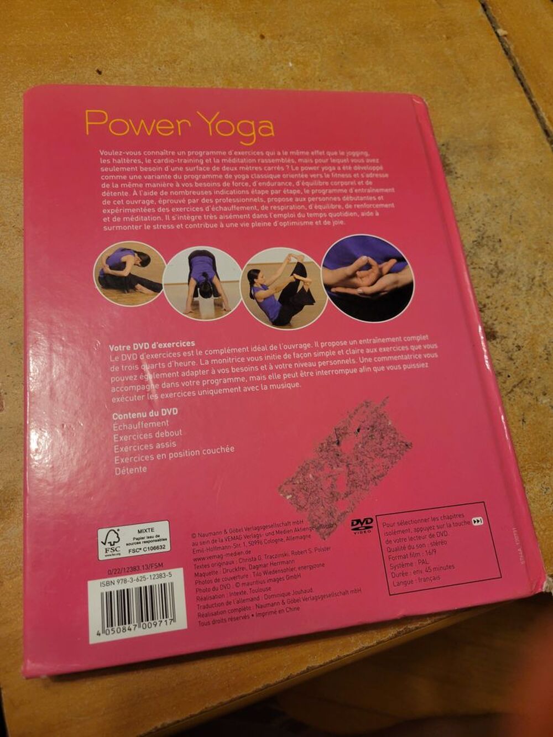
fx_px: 554
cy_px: 368
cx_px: 276
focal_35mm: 26
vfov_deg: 67.3
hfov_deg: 53.1
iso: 200
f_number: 1.8
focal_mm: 5.4
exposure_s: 1/50
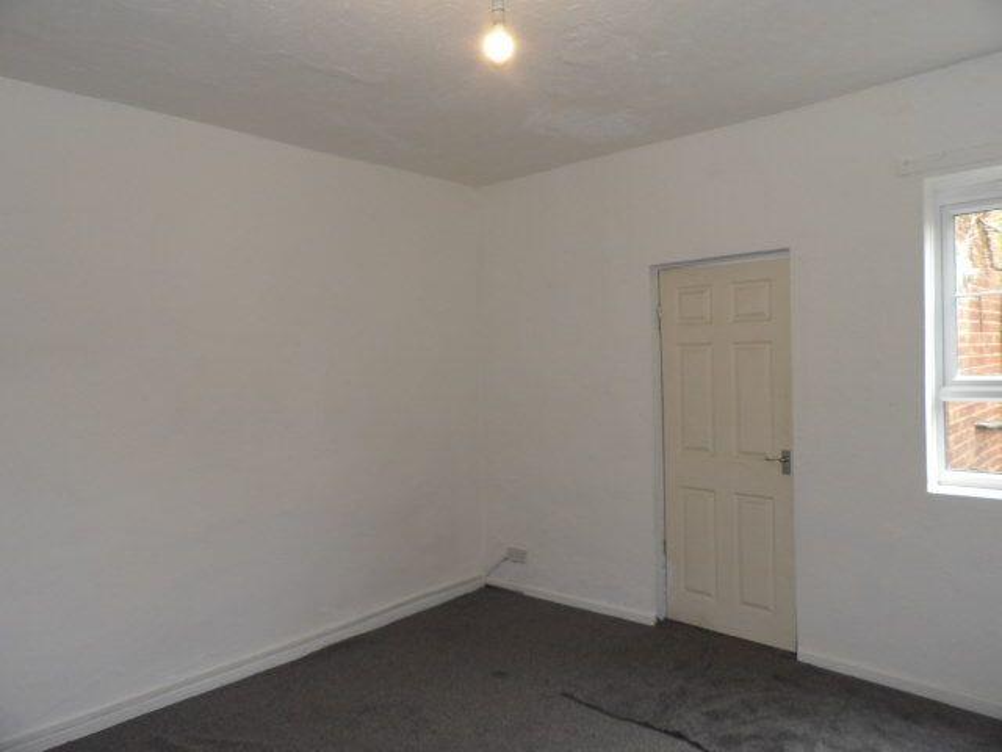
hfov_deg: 71.6
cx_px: 501
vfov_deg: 56.8
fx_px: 695
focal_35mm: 24
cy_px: 376
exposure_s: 1/33
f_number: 3.2
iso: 200
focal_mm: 4.3
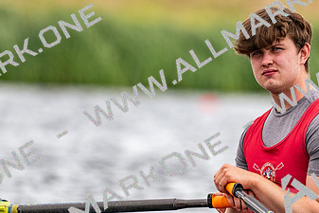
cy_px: 130
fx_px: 9139
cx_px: 200
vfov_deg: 1.3
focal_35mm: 1031
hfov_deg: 2.0
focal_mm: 400
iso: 500
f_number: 4.5
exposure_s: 1/2500
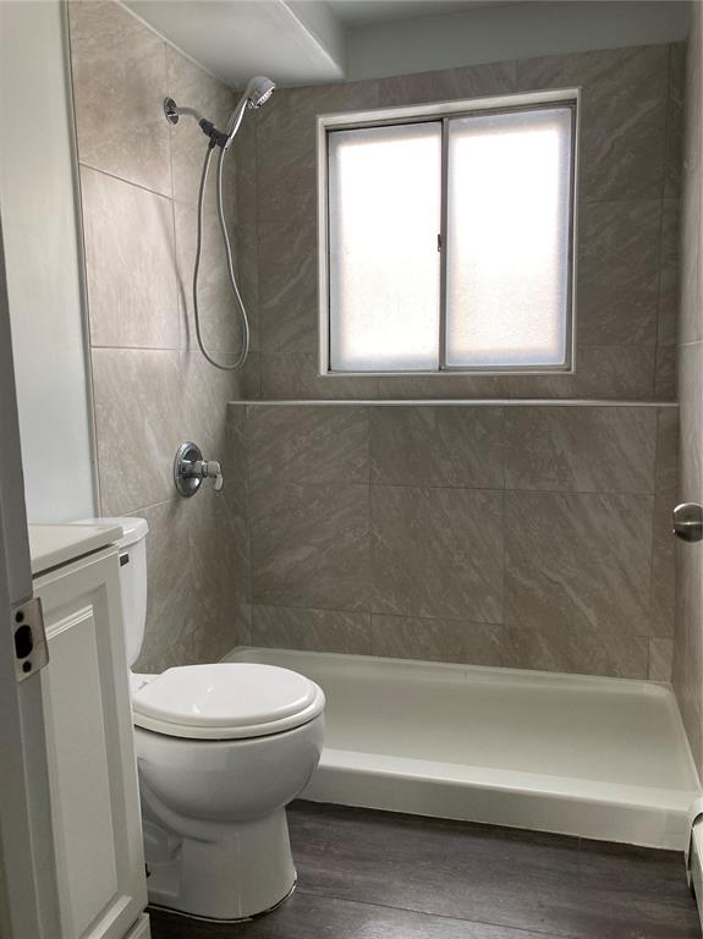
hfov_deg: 49.7
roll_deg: +0.0
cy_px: 470
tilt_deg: -6.6
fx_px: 759
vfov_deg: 63.5
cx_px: 352
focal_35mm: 28
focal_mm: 3.99
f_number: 1.8
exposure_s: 1/121
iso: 64
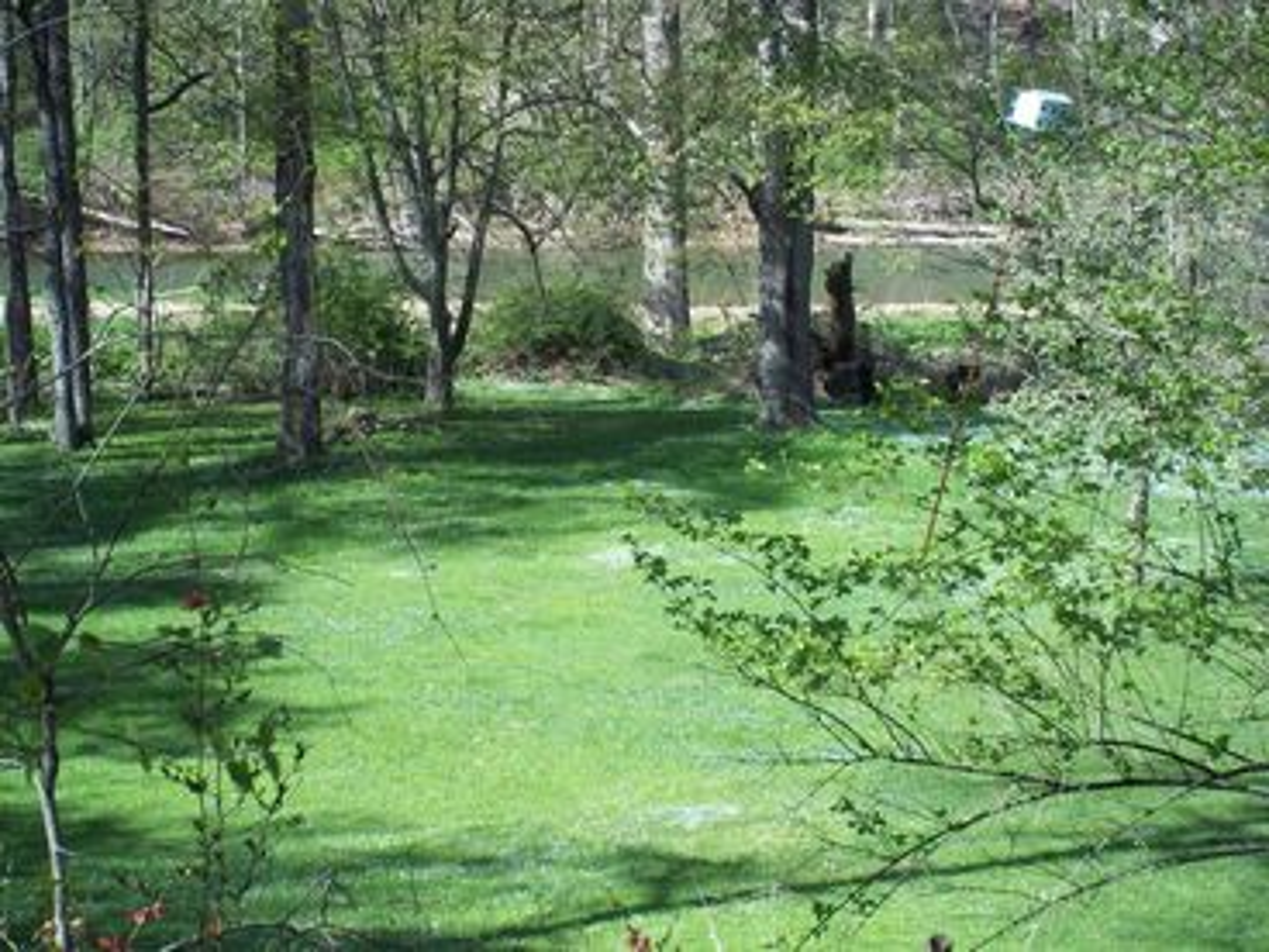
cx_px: 634
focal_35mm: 108
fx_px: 3959
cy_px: 476
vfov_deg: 13.7
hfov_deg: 18.2
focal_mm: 19.5
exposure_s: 1/125
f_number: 5.6
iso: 80
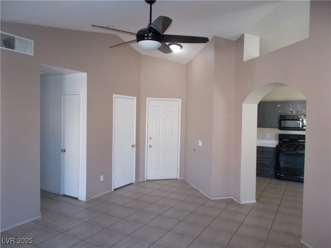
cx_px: 166
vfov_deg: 53.1
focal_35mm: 26
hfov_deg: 67.3
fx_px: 249
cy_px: 124
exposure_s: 1/25
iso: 200
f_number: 3.2
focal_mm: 4.6
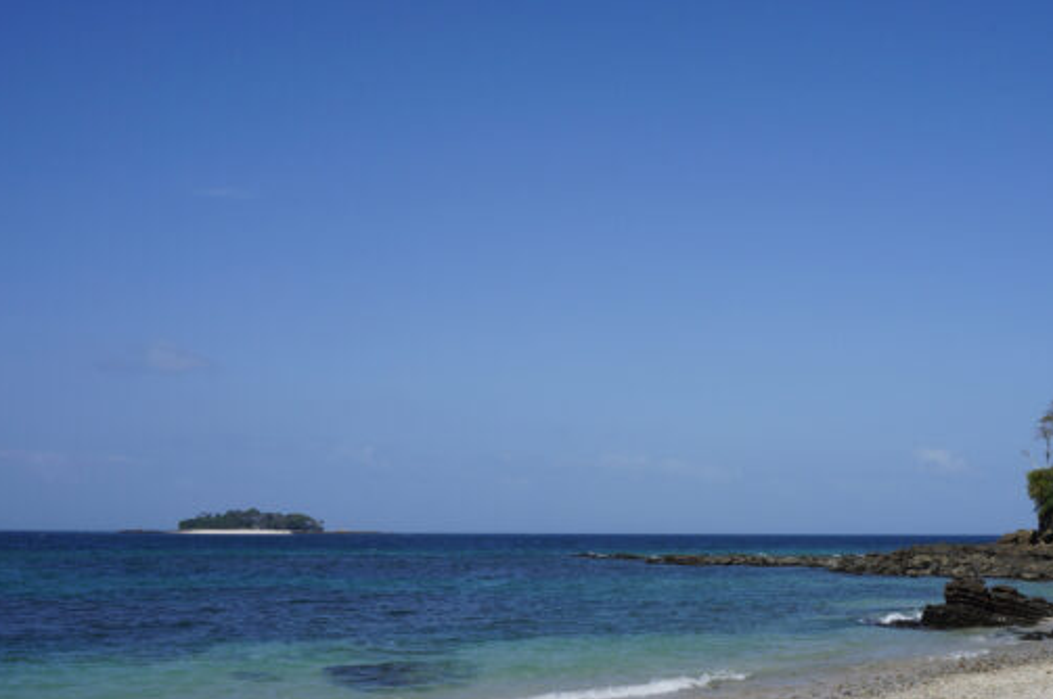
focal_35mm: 48
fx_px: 1393
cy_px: 465
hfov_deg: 41.0
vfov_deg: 28.0
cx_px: 687
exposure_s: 1/320
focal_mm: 23
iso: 200
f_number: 16
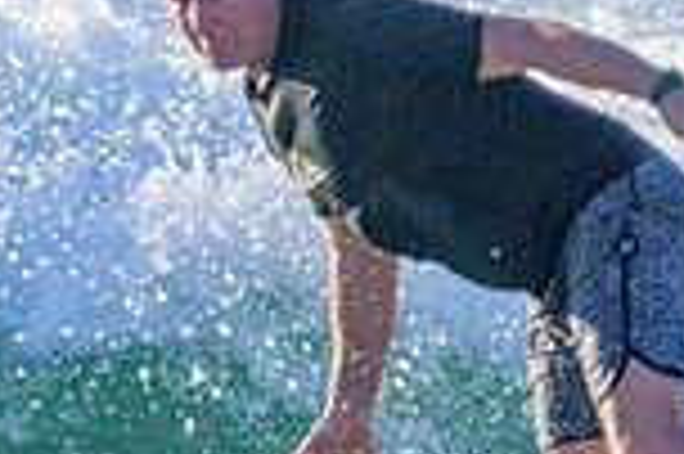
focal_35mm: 4176
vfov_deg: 0.3
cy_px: 249
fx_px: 79258
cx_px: 8
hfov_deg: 0.5
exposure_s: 1/2000
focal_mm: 800
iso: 900
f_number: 11
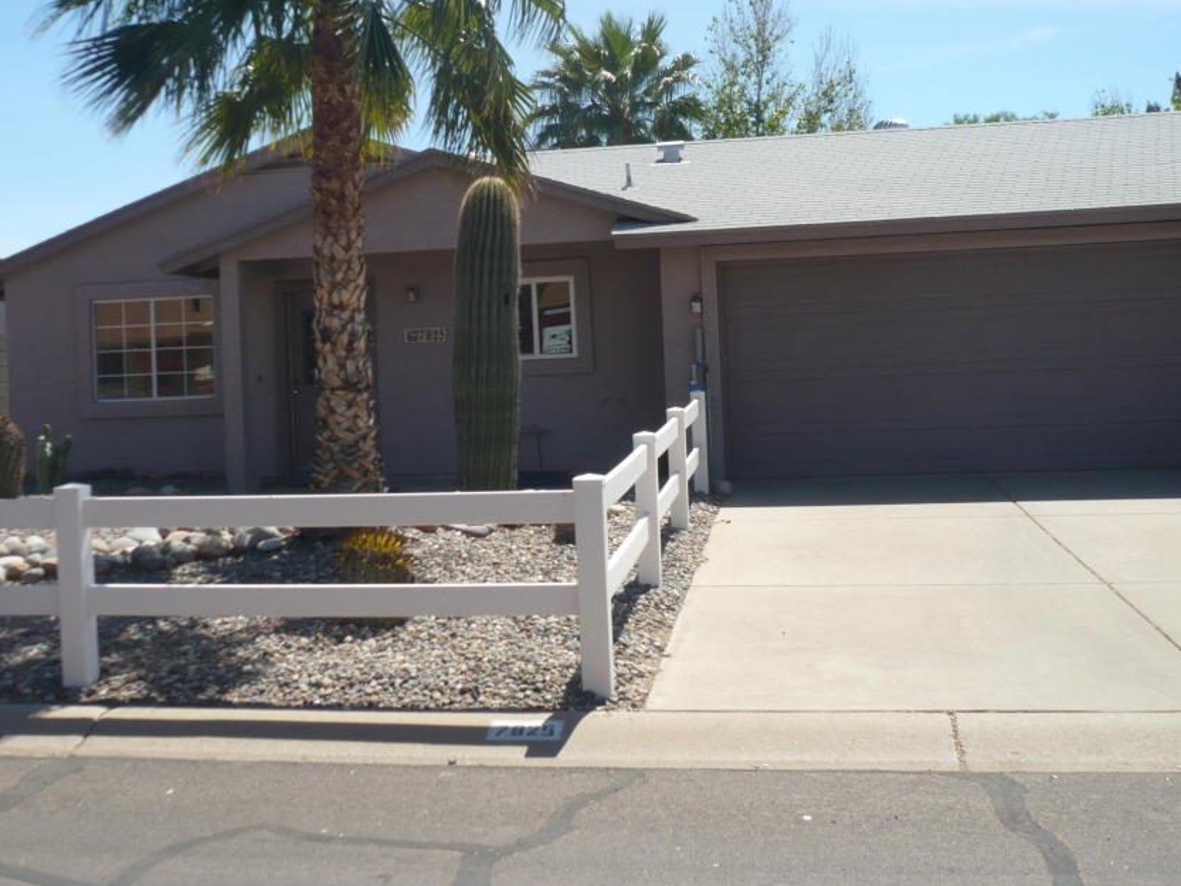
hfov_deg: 43.7
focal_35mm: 43
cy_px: 344
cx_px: 506
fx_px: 1467
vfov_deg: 33.5
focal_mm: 5.8
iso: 100
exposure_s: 1/200
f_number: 8
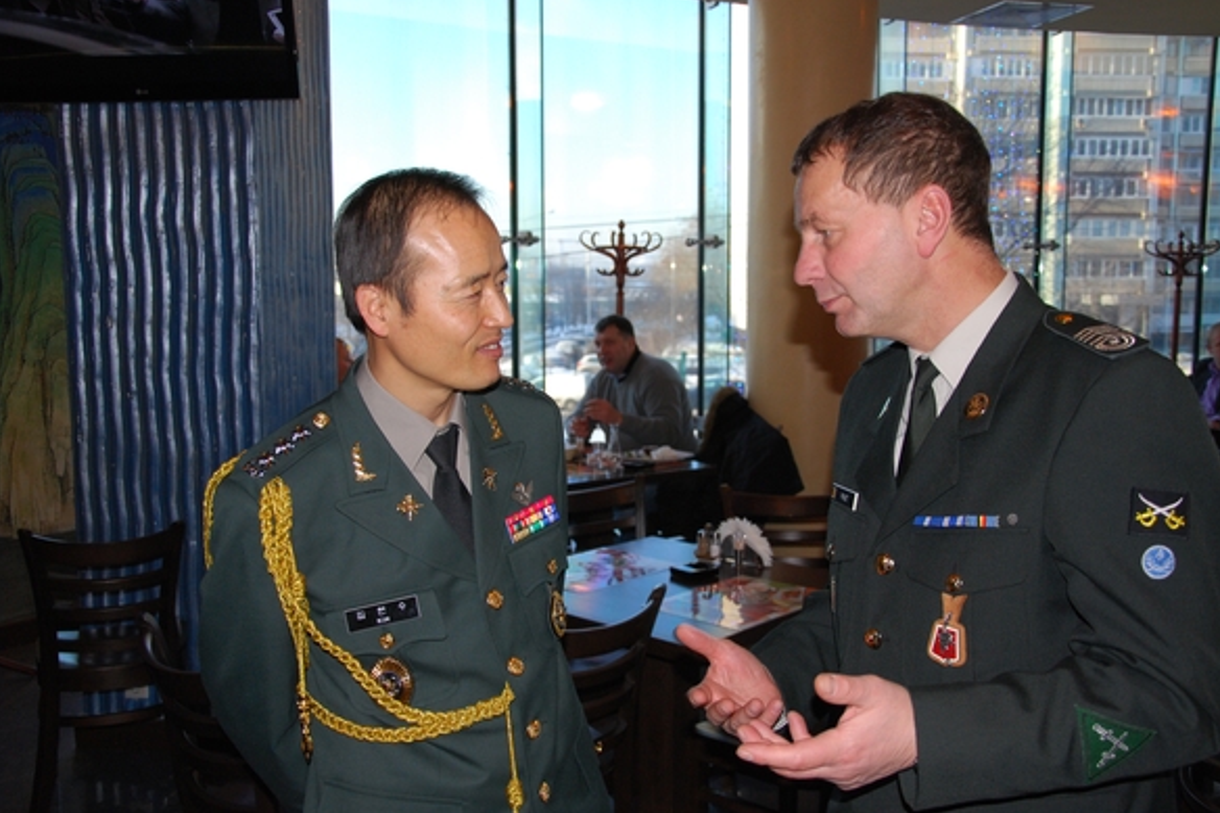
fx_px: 1253
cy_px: 413
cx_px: 623
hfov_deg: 51.9
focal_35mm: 37
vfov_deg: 35.9
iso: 400
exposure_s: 1/60
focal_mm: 24
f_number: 4
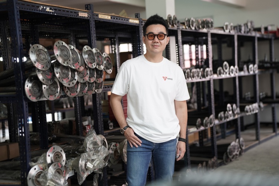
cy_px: 93
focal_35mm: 66
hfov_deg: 30.5
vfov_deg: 20.6
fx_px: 511
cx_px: 140
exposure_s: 1/125
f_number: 2.8
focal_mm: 66
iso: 800
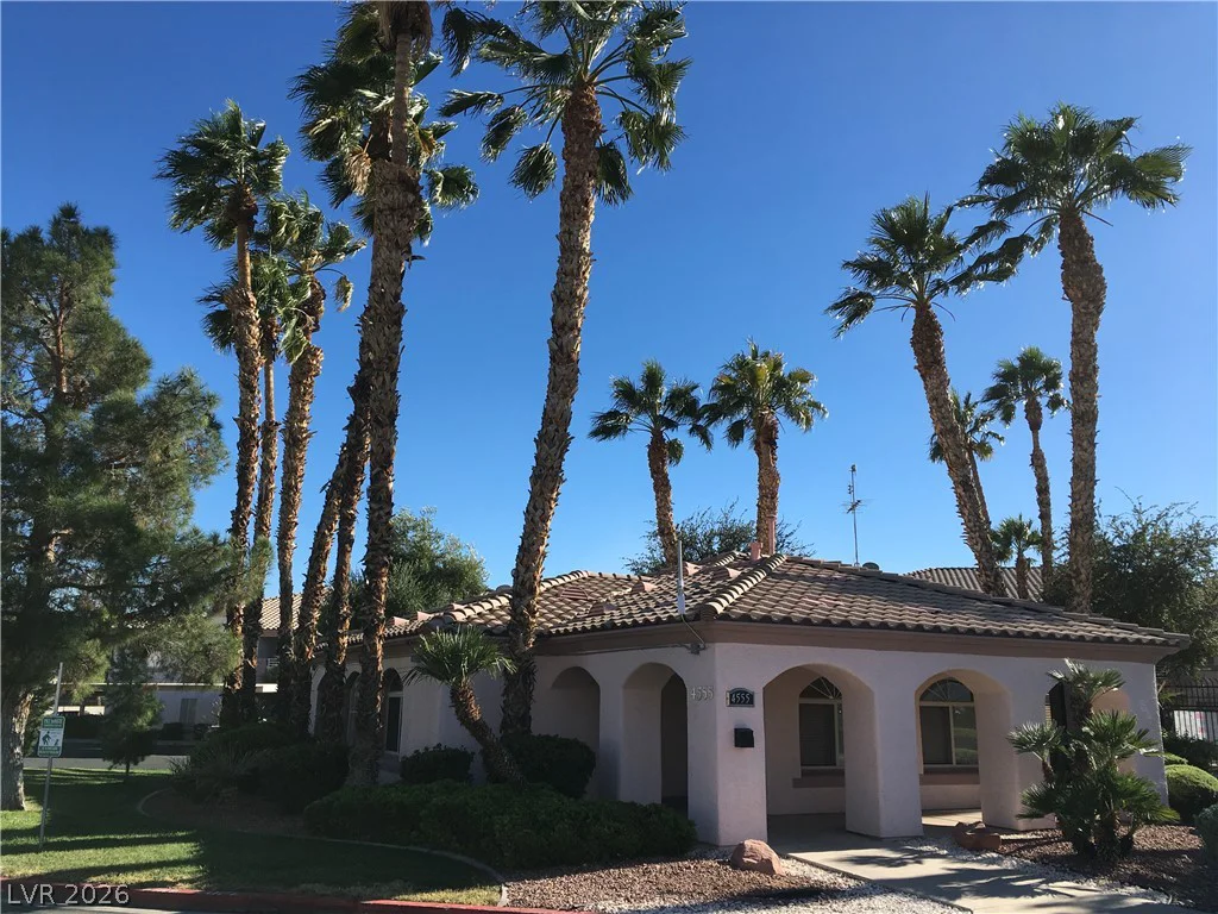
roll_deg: -0.9
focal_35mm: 29
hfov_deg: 61.7
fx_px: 1020
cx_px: 609
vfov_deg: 48.2
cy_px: 457
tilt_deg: +13.8
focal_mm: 4.15
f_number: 2.2
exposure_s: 1/1304
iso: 25
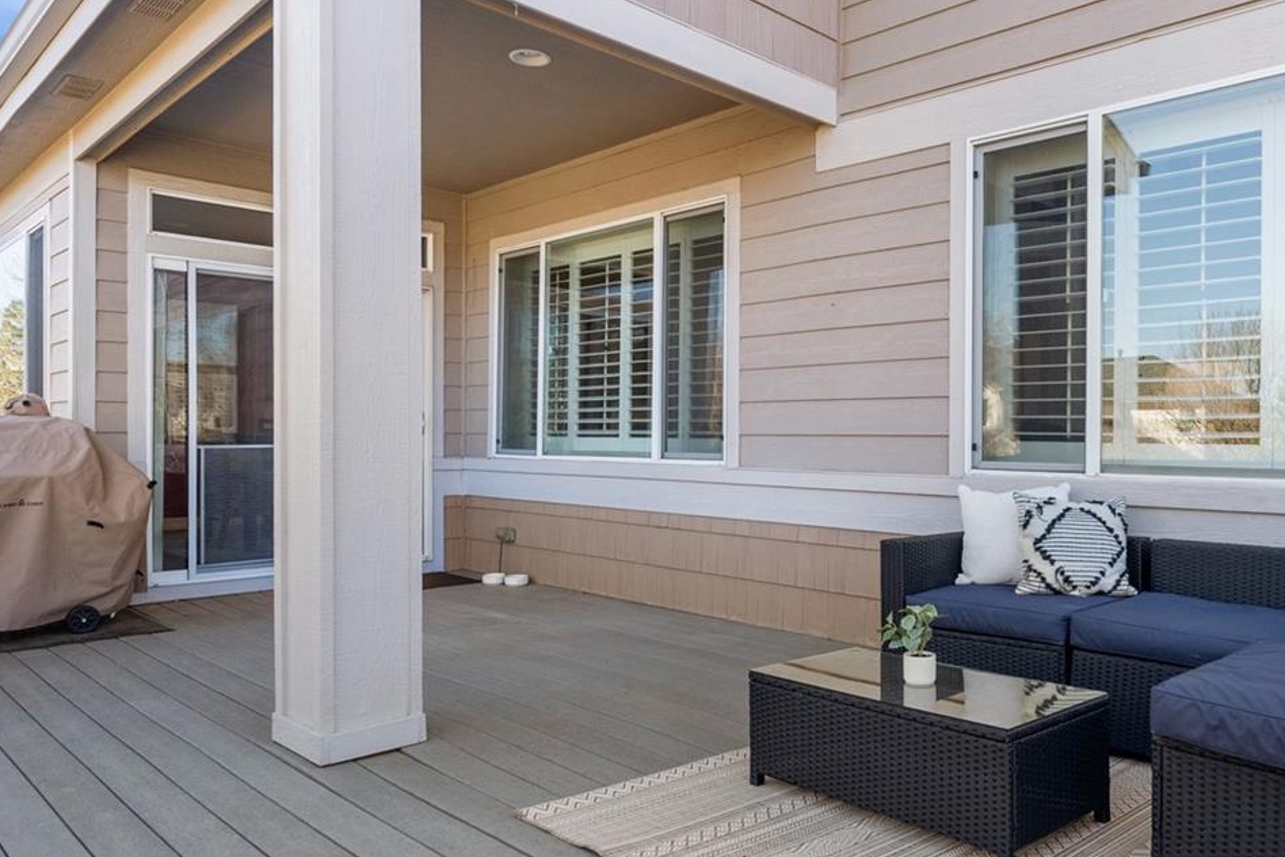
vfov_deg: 47.9
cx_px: 798
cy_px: 446
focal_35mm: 27
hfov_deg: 66.4
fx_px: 964
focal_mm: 16
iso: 800
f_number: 8
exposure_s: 1/125
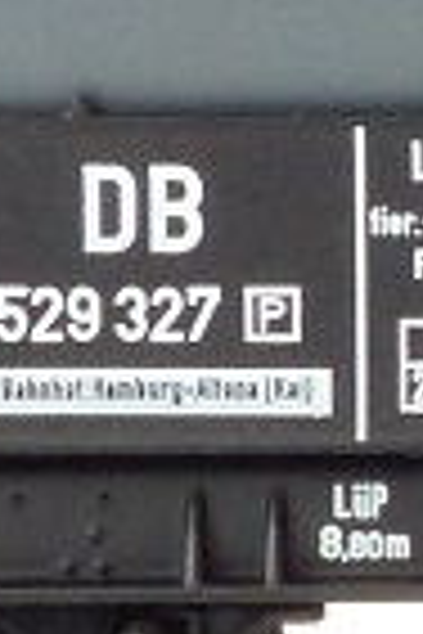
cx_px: 1008
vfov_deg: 4.3
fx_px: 8512
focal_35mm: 483
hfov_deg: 2.8
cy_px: 103
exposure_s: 1/60
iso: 320
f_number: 8
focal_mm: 10.9
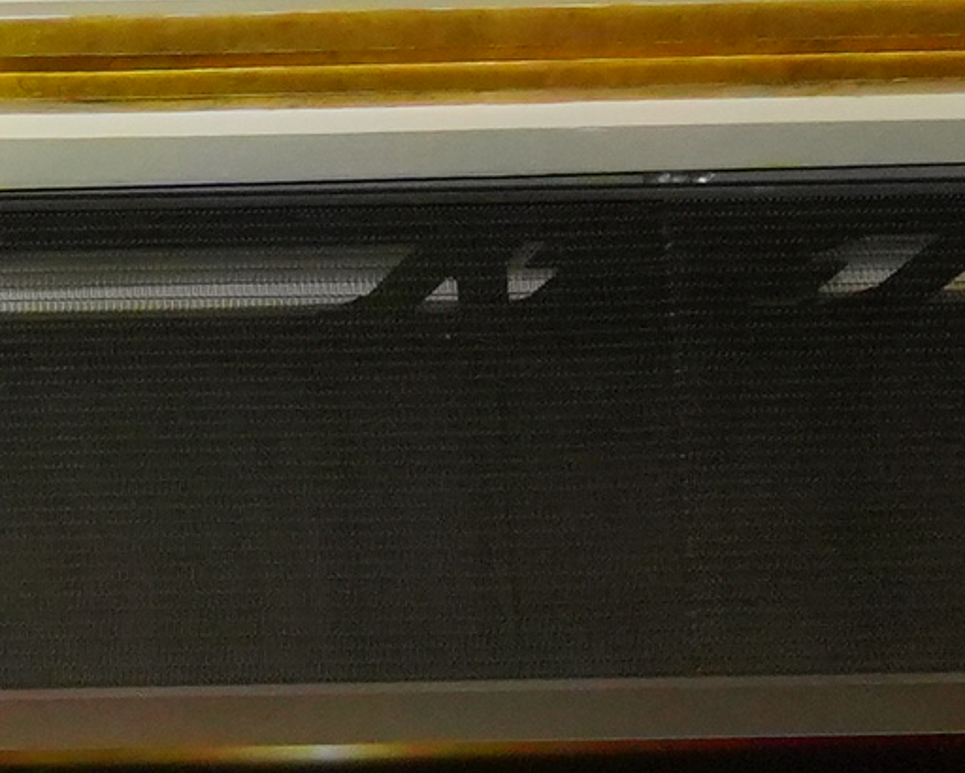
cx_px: -2026
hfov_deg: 9.5
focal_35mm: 152
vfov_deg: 8.5
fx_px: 4343
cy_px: 2311
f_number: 4
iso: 2000
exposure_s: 1/160
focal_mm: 18
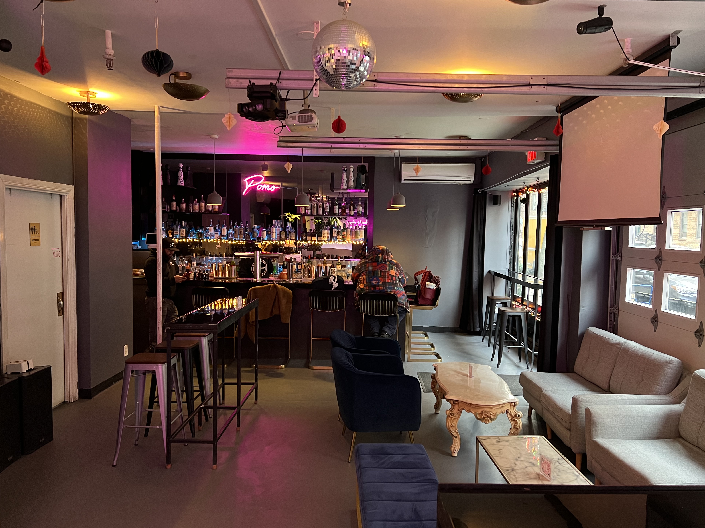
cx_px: 346
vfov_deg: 51.4
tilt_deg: -4.0
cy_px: 267
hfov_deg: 65.3
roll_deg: -0.6
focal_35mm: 27
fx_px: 550
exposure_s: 1/40
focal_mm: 5.7
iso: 400
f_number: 1.5
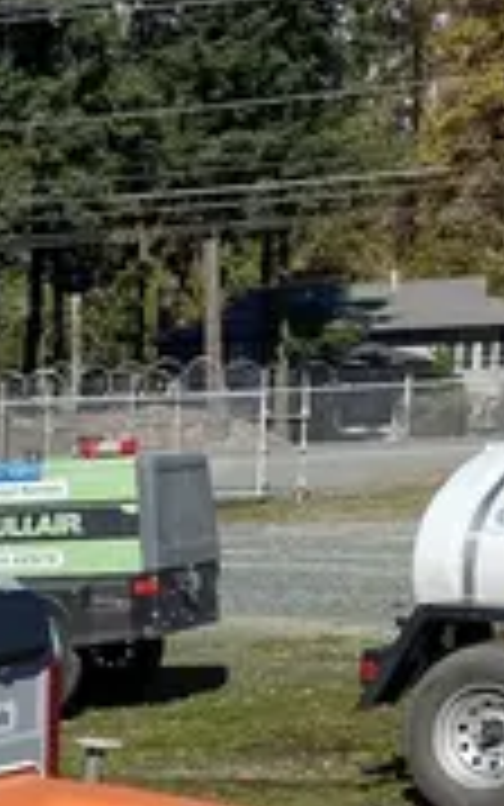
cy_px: 1164
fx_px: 2481
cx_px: -454
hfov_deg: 10.7
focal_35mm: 113
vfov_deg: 16.9
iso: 32
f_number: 1.8
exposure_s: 1/3300
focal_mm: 4.25
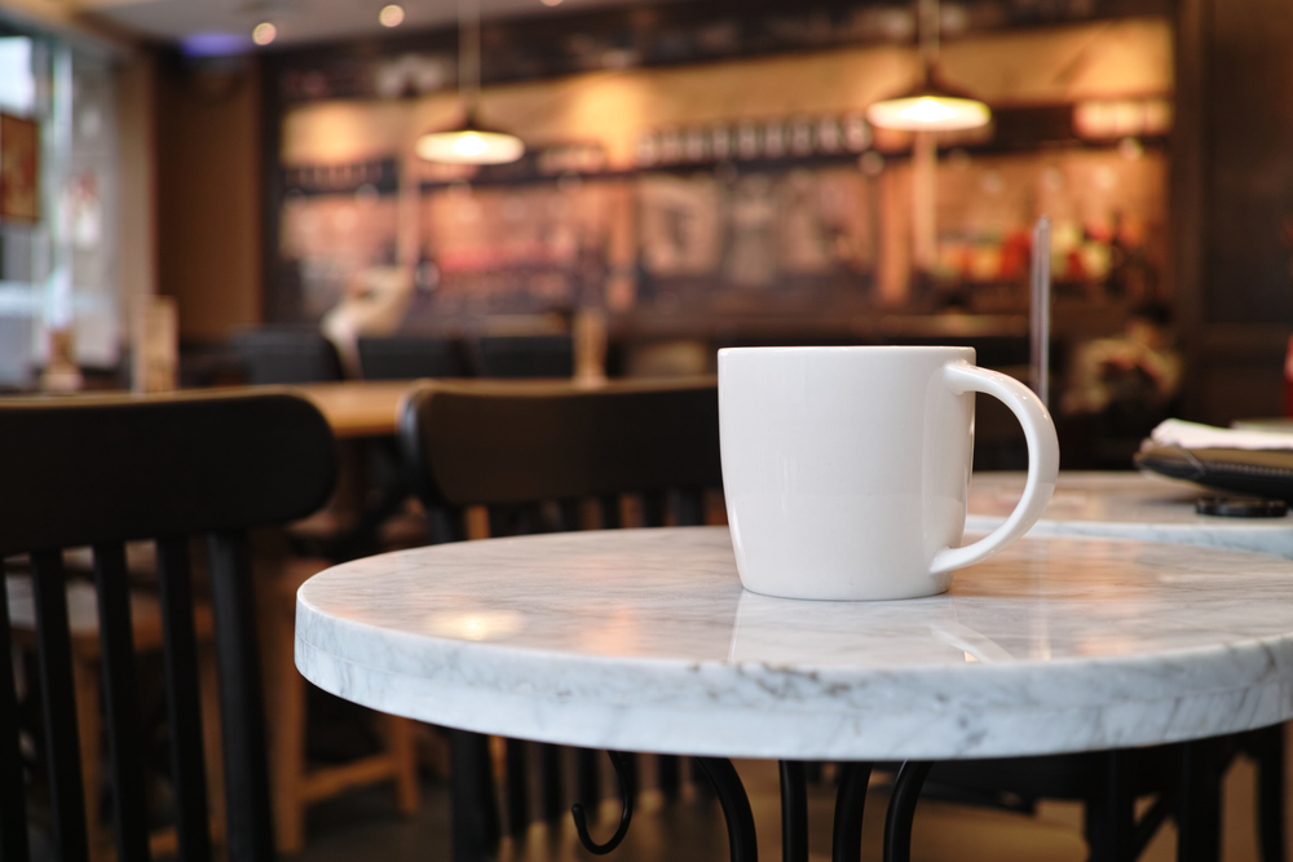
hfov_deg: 43.6
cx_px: 646
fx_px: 1616
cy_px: 431
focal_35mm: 45
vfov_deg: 29.9
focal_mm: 30
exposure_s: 1/13
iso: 100
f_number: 2.8
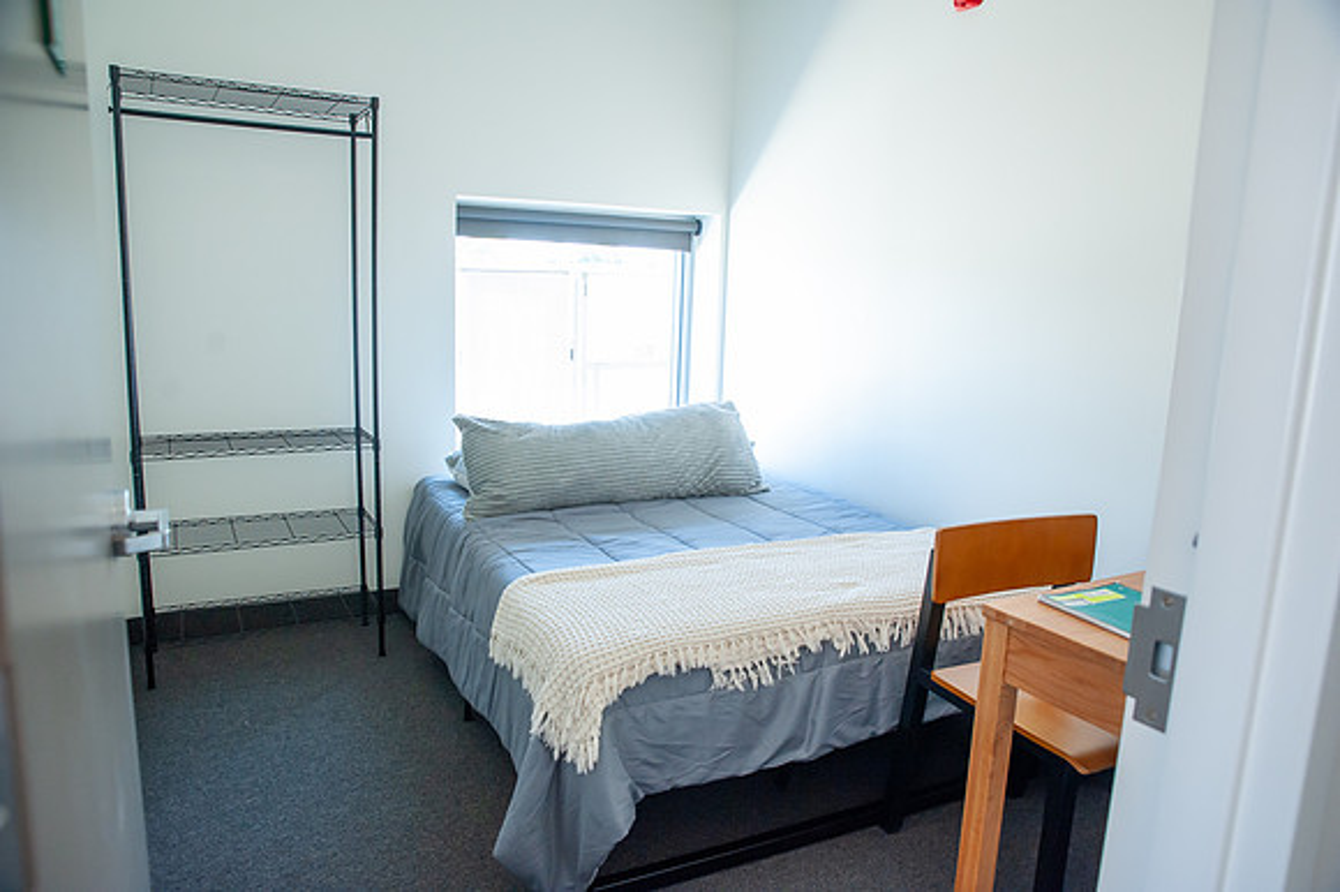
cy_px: 446
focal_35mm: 24
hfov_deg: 73.8
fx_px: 893
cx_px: 670
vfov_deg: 53.1
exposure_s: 1/125
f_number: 5
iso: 1250
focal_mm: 24
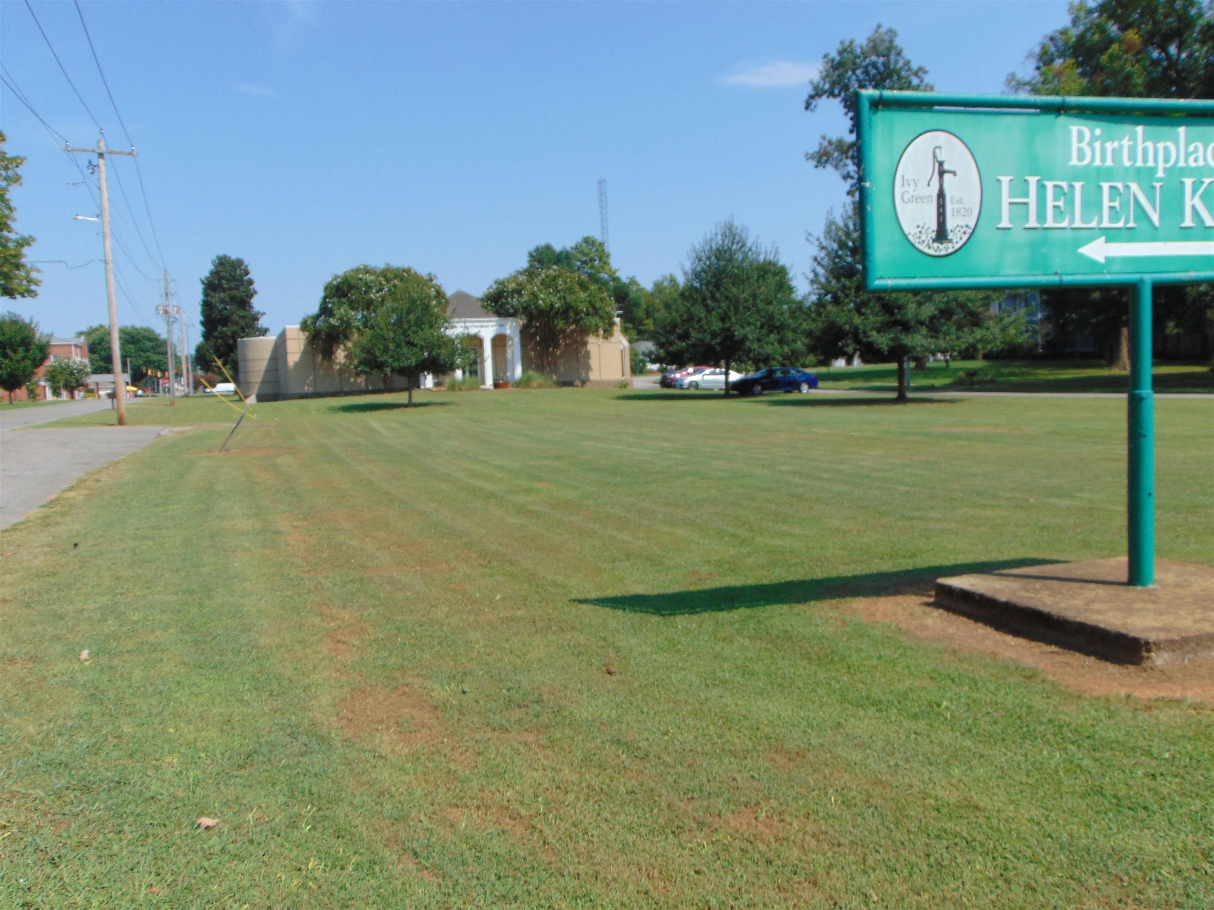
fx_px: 1052
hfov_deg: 60.0
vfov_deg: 46.8
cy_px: 455
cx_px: 607
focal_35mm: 30
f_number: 8
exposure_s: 1/200
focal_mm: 5.4
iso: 80
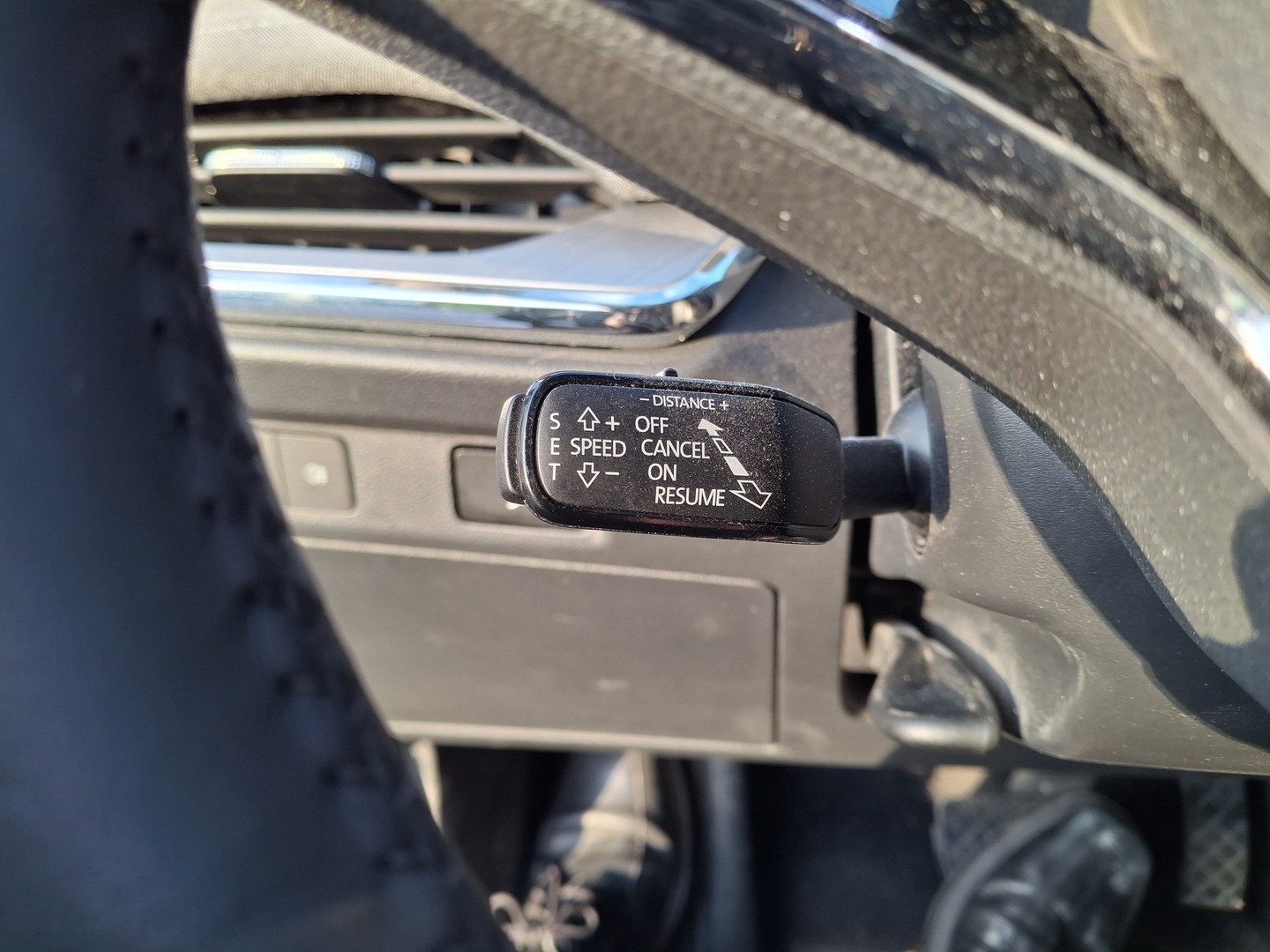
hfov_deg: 69.4
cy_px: 476
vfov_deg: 54.9
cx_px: 635
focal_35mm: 25
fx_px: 917
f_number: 1.8
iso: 50
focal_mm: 4.69
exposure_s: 1/100
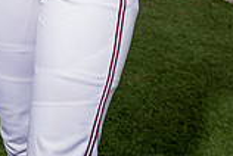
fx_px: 921
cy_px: -172
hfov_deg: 14.4
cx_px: 69
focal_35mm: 142
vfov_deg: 9.0
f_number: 8
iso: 100
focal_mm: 50
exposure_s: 1/250
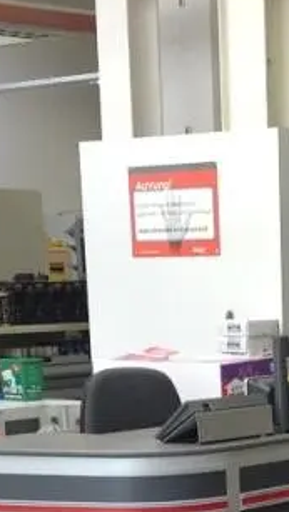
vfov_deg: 16.2
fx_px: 1728
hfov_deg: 9.4
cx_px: 342
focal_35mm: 127
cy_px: 606
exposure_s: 1/60
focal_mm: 4.28
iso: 100
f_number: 2.4
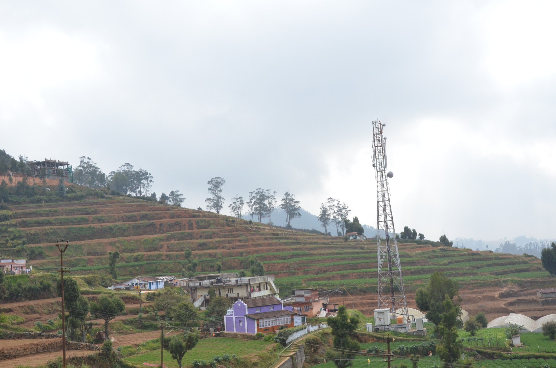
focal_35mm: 45
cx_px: 278
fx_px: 694
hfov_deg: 43.7
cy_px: 184
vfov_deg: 29.7
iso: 2000
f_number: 8
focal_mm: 30
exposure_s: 1/5000
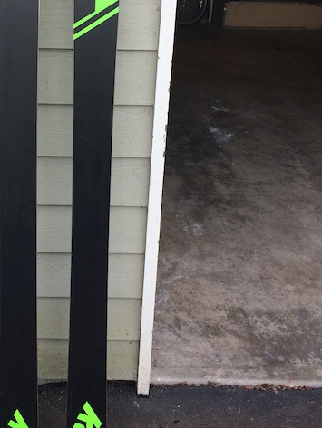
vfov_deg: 38.2
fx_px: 607
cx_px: 66
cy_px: 121
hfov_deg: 29.1
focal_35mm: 49
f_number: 2.2
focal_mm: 4.15
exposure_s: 1/360
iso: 32
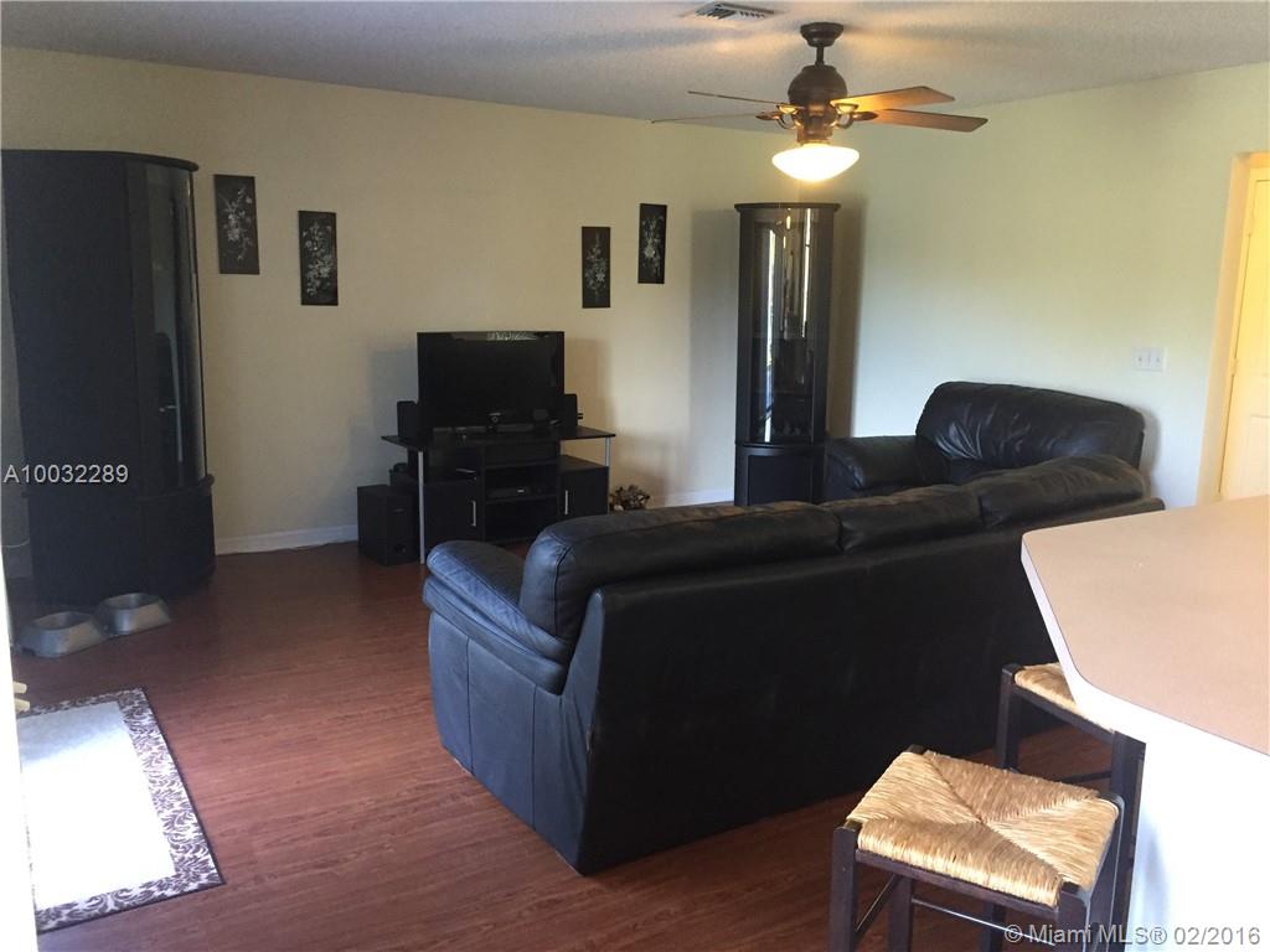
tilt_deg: -10.2
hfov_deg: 61.7
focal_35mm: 29
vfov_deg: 48.2
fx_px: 1064
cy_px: 476
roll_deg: -1.8
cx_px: 635
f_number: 2.2
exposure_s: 1/30
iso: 250
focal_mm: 4.15
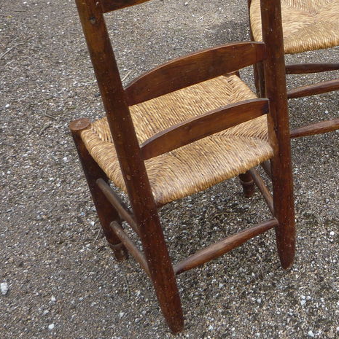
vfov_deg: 29.7
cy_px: 98
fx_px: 632
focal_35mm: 57
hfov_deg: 28.5
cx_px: 323
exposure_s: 1/200
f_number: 4
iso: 100
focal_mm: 5.2
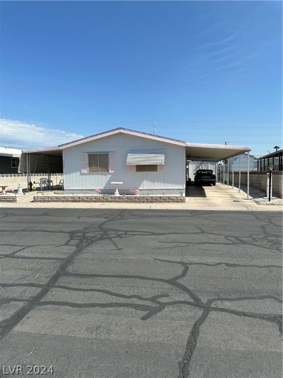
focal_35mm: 24
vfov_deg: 71.6
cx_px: 142
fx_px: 262
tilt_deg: -3.1
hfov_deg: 56.8
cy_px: 189
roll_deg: +0.1
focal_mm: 6.86
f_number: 1.78
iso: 80
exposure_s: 1/5525
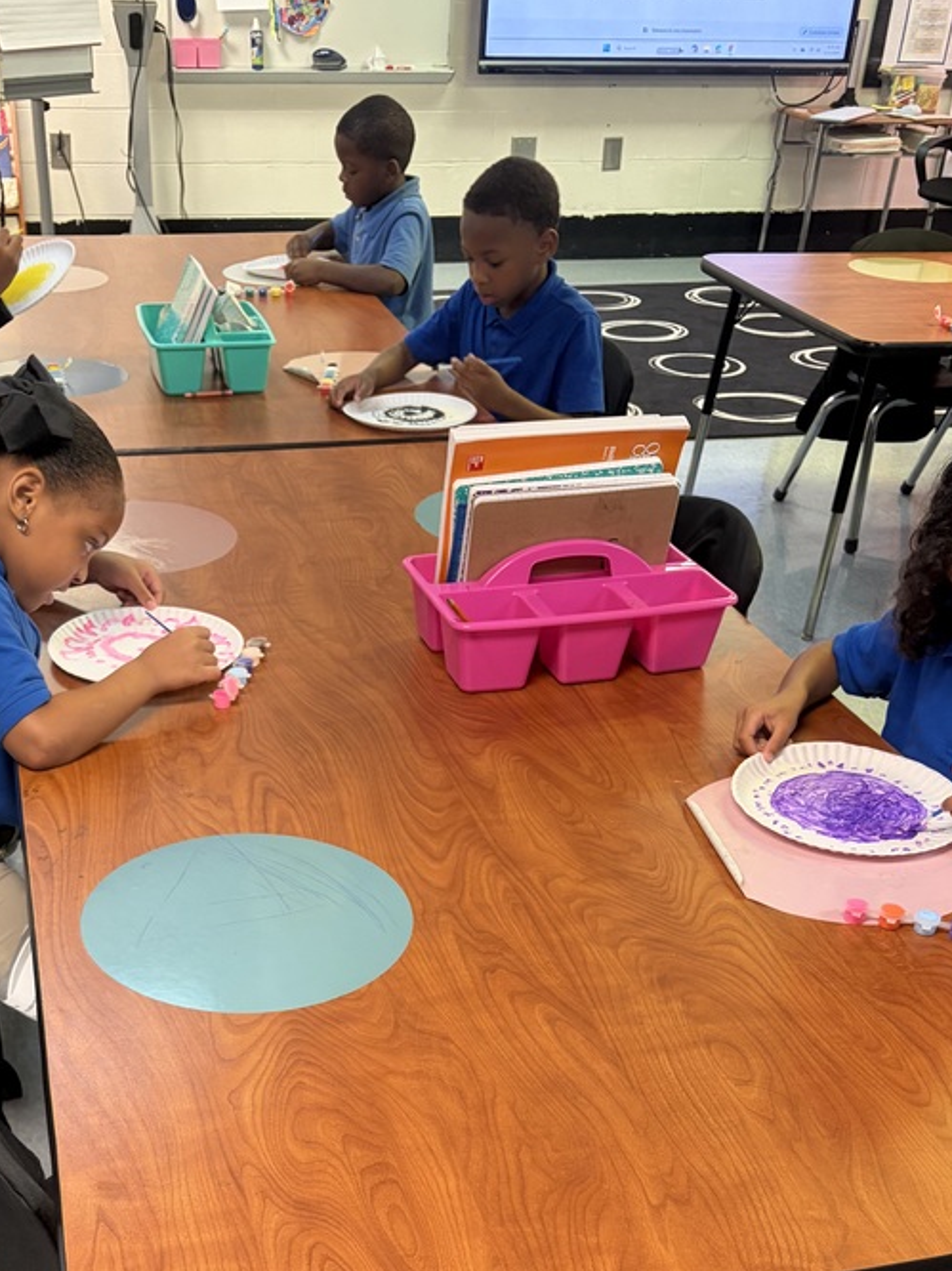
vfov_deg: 45.1
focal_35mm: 40
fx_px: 1468
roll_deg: -0.9
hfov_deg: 35.7
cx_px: 343
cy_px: 966
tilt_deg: -35.4
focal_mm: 5.96
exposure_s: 1/60
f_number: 1.6
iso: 200
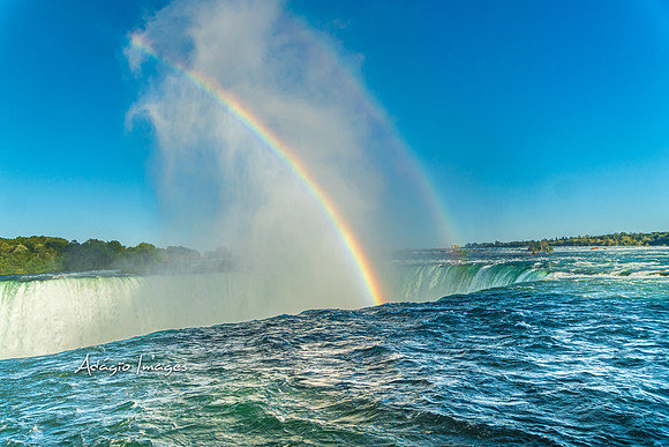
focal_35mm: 27
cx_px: 334
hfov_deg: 67.4
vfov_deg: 48.0
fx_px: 502
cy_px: 224
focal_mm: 18
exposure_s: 1/640
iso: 100
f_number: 5.6
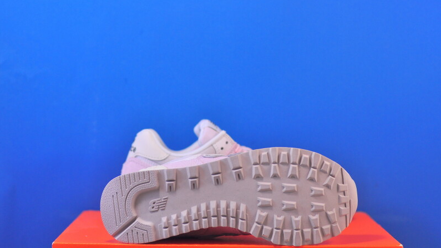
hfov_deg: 26.9
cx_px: 221
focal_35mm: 79
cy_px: 124
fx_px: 924
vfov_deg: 15.3
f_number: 2.5
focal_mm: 50
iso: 250
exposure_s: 1/320
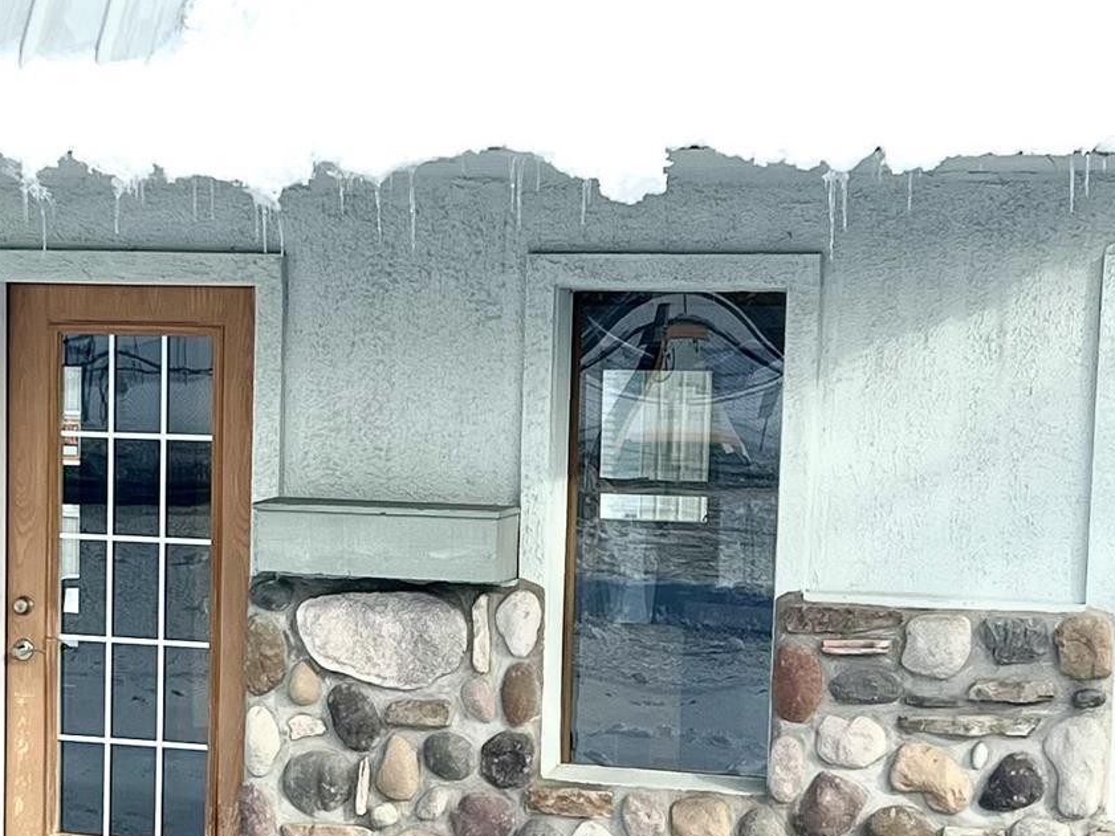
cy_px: 676
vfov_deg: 15.5
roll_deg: -0.6
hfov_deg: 20.6
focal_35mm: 95
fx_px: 3060
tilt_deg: -5.6
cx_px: 418
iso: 50
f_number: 1.5
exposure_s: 1/5882
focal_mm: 5.7
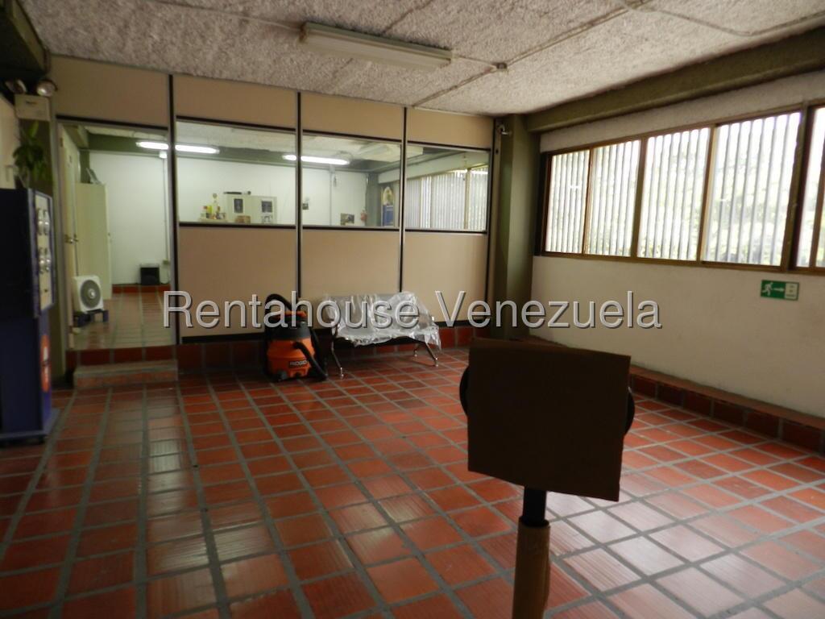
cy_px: 310
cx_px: 412
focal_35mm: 23
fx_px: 548
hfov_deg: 73.9
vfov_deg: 58.9
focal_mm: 4
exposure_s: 1/50
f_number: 3.4
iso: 160
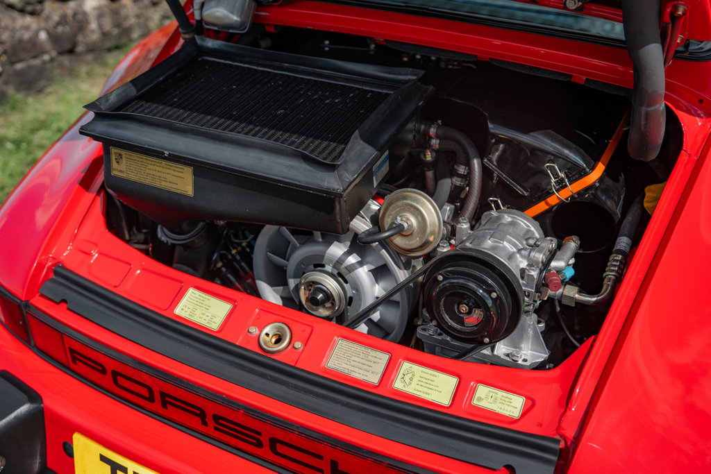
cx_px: 356
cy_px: 237
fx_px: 731
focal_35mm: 37
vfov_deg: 36.0
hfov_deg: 51.9
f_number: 2.8
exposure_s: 1/1000
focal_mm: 37
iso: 100
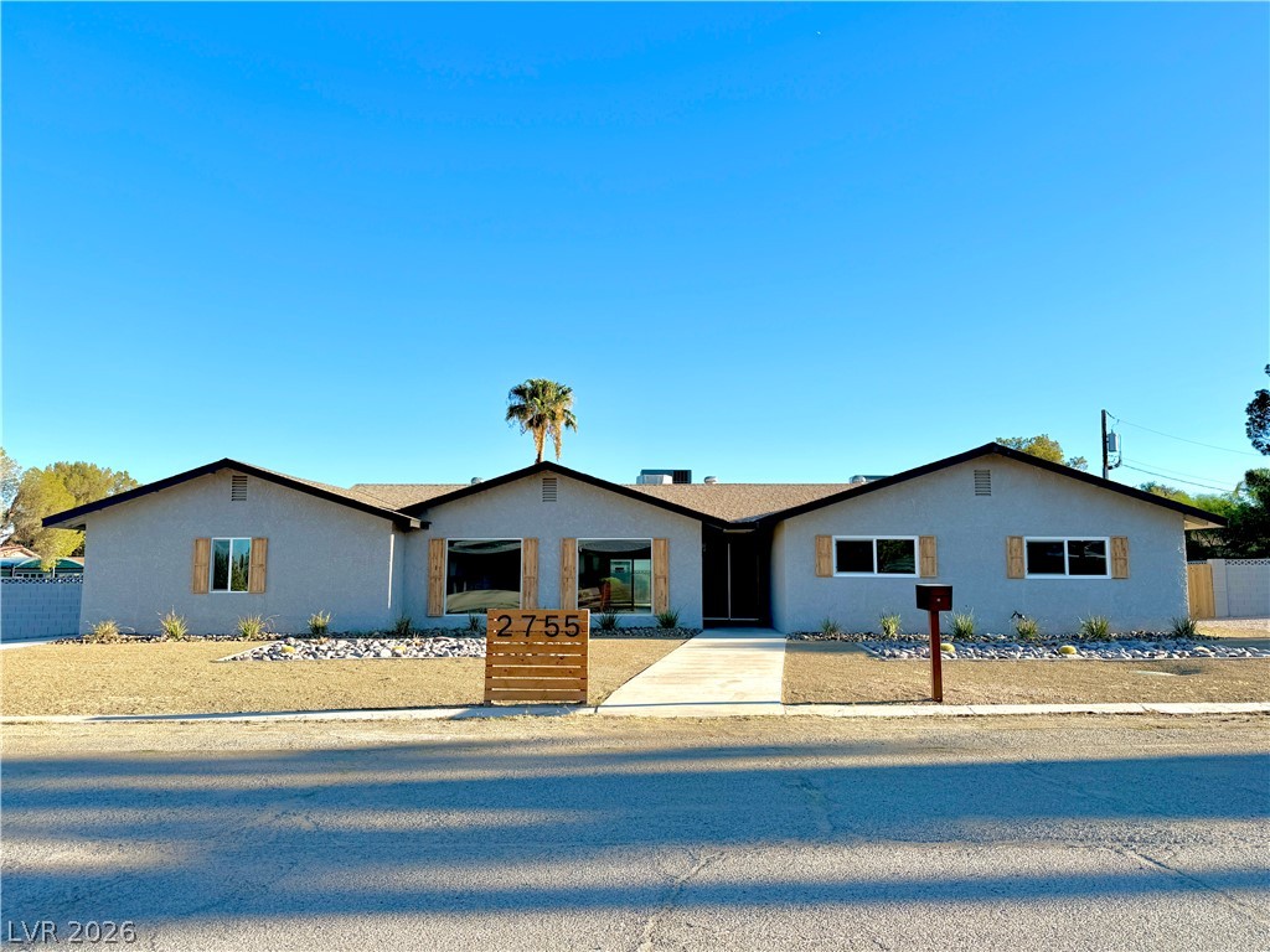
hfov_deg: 71.6
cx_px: 635
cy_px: 476
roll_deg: +0.8
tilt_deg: +5.8
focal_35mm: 24
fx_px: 881
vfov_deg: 56.8
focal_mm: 6.76
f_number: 1.78
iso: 80
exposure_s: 1/3145
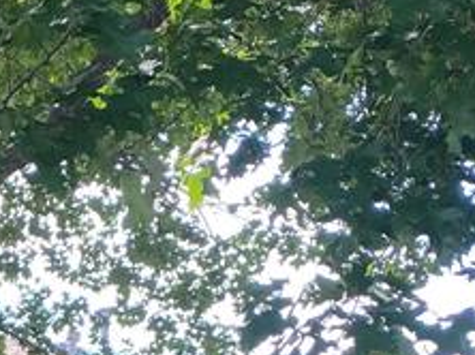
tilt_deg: +2.3
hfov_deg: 15.9
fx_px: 1645
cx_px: -53
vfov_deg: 11.2
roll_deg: -0.3
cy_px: 693
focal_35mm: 120
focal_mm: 4.25
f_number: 1.8
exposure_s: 1/163
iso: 32
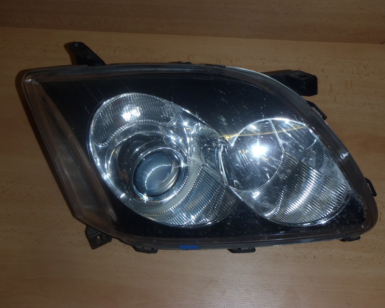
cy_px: 153
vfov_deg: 37.3
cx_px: 198
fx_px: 456
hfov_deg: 45.8
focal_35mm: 40
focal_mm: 6.83
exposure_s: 1/40
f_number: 4.6
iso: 100
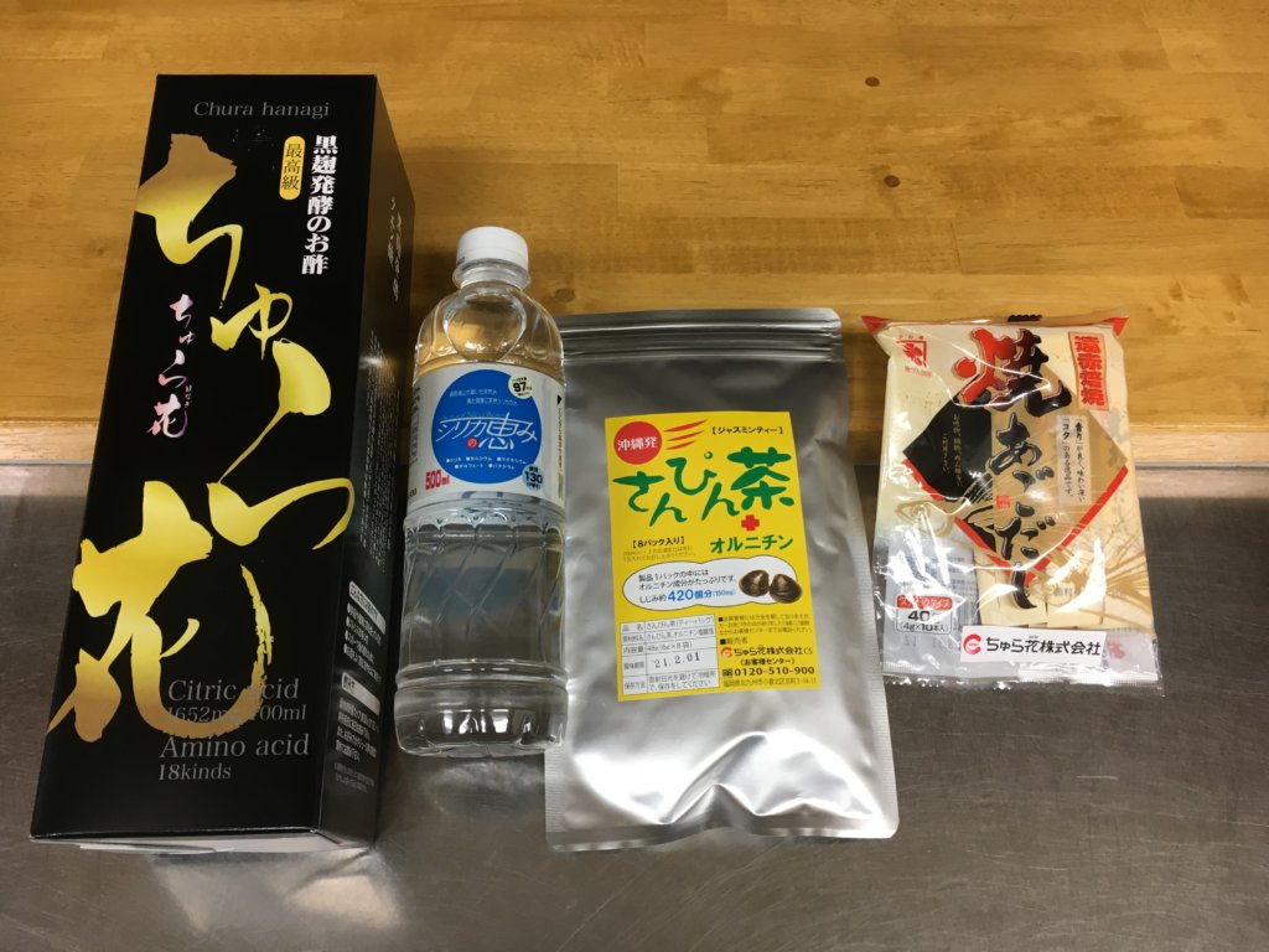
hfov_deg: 61.7
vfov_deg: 48.2
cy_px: 476
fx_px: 1063
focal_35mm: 29
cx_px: 634
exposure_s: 1/30
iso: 50
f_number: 2.2
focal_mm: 4.15
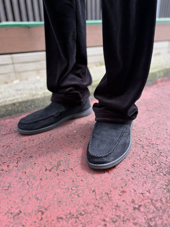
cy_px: 115
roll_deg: +2.1
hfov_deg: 51.4
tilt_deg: -25.1
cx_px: 86
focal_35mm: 27
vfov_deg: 65.3
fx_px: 177
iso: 32
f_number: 1.6
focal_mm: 5.96
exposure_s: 1/151
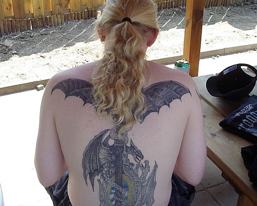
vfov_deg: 30.2
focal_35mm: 50
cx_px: 129
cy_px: 117
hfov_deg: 37.3
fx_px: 380
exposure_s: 1/60
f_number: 4.8
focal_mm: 5.8
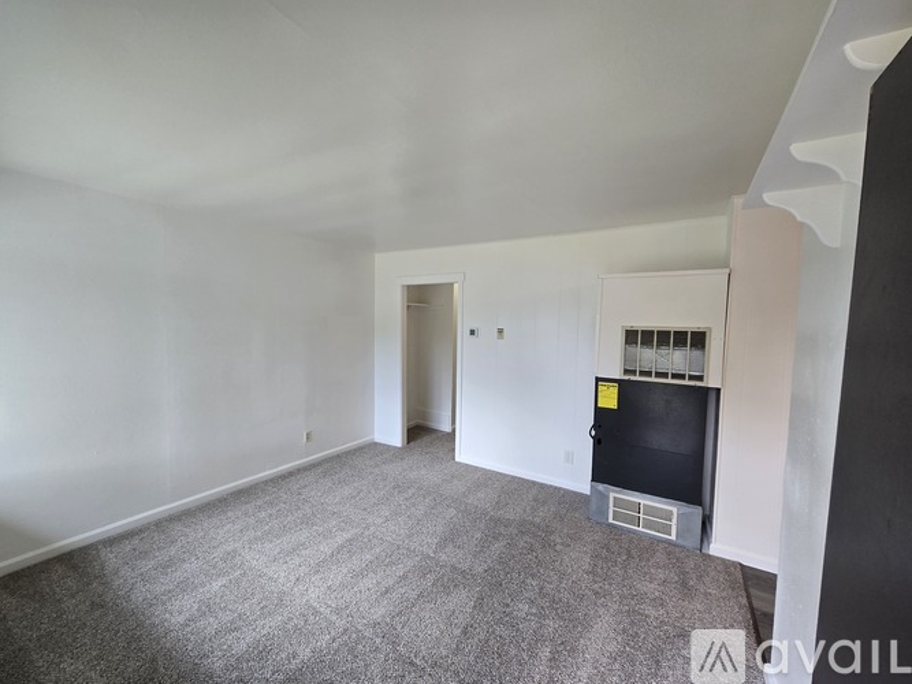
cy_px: 342
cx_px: 456
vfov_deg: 89.9
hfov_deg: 106.2
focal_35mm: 13
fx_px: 342
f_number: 2.2
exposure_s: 1/60
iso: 64
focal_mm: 2.2
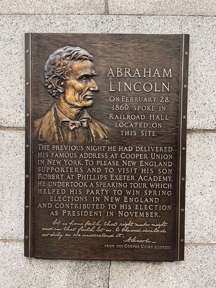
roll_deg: -1.2
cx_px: 108
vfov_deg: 67.3
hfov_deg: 53.1
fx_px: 216
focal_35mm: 26
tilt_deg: -1.1
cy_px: 144
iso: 250
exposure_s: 1/60
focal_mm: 5.1
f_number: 1.6
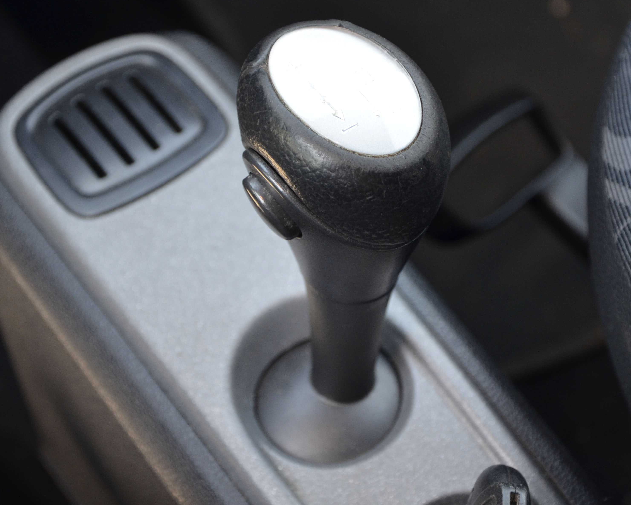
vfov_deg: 13.2
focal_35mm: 117
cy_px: 219
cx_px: 327
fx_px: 2185
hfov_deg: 16.4
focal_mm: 50
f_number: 5
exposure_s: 1/60
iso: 400
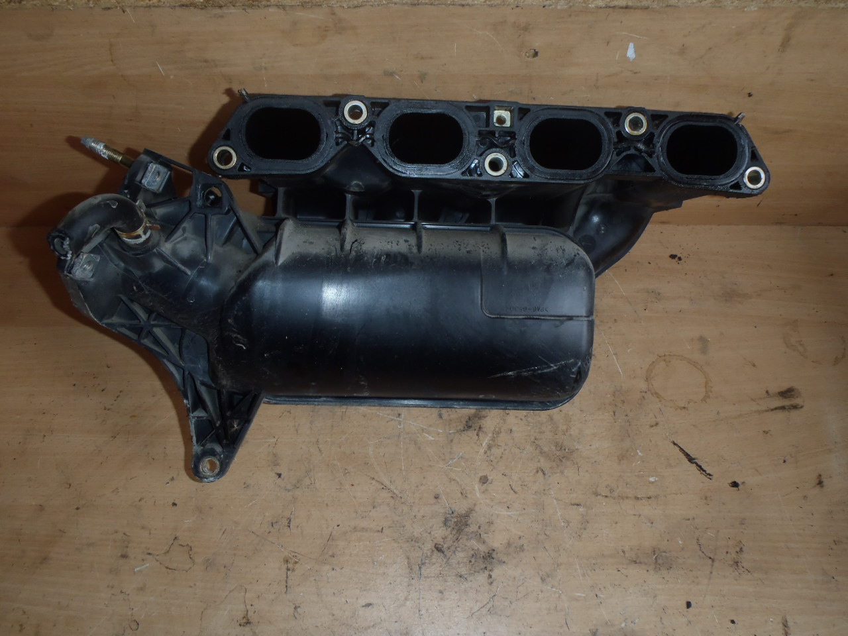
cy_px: 318
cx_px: 424
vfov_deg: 49.7
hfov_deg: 63.4
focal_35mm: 28
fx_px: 686
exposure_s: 1/30
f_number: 3.9
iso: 100
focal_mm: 5
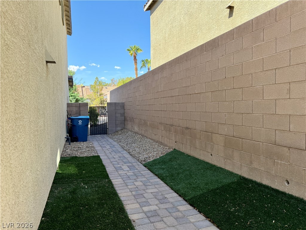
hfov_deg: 71.6
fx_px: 212
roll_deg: +0.5
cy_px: 115
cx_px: 153
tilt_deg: -2.9
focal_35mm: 24
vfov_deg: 56.8
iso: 100
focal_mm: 6.76
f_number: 1.78
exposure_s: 1/1585
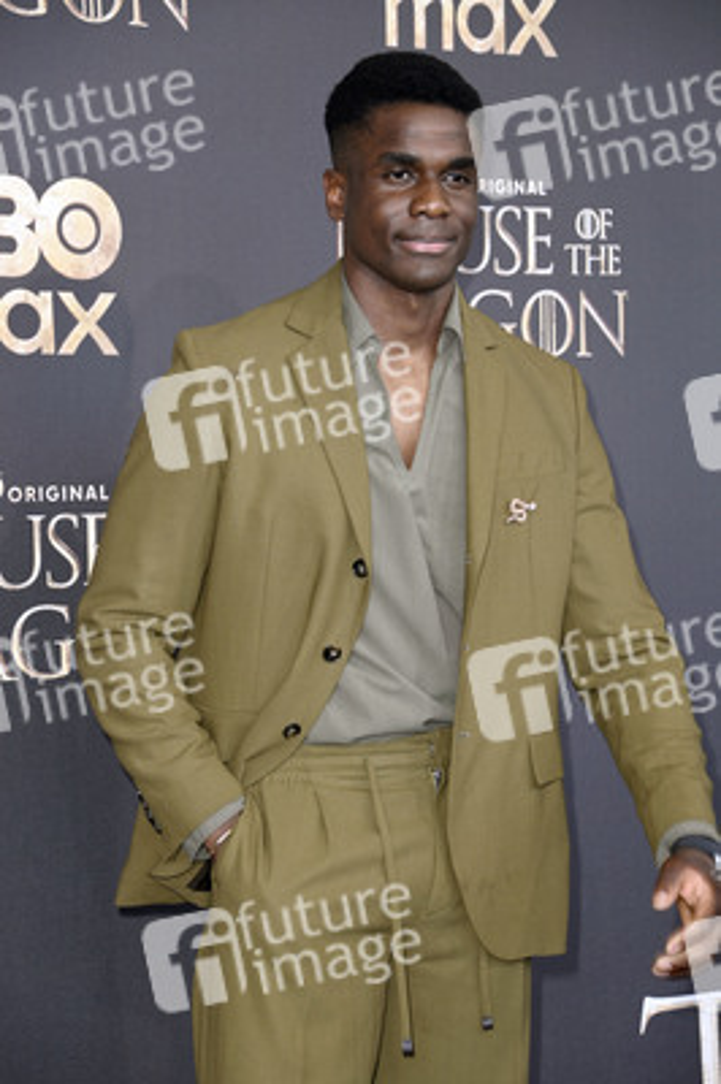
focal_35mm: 105
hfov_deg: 13.0
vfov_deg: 19.5
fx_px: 3160
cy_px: 542
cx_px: 360
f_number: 5.6
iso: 500
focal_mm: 105
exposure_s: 1/250
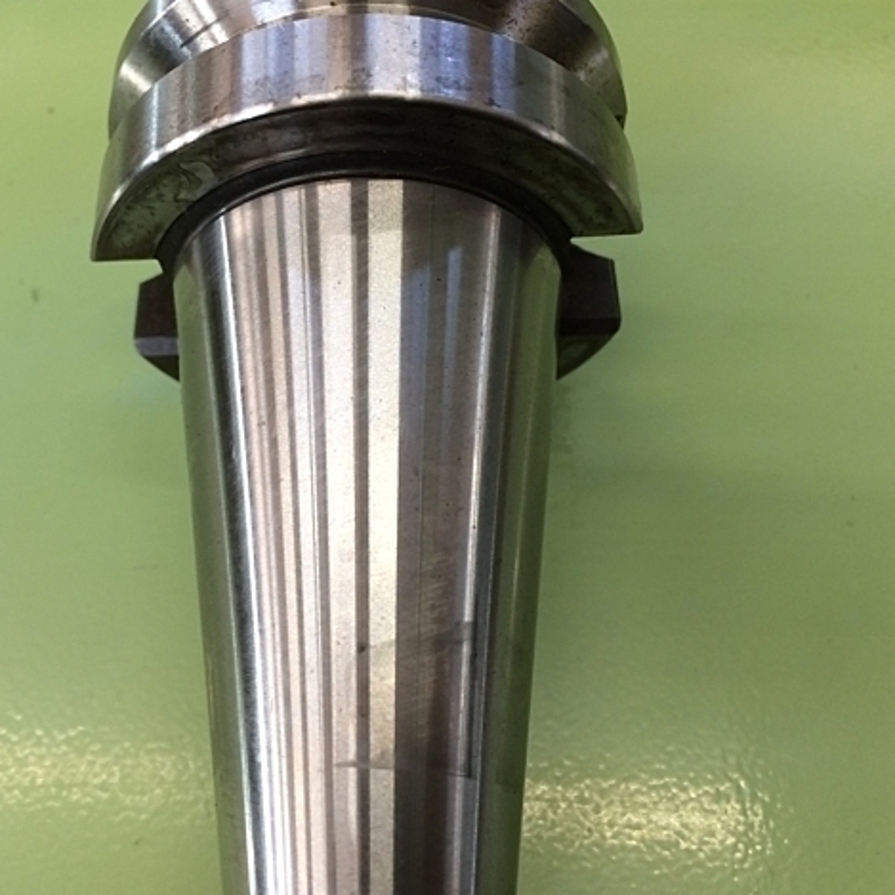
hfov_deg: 46.9
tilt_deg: -63.7
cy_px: 454
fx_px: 1024
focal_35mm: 35
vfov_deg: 47.2
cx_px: 345
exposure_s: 1/30
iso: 40
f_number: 2.2
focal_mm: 4.15
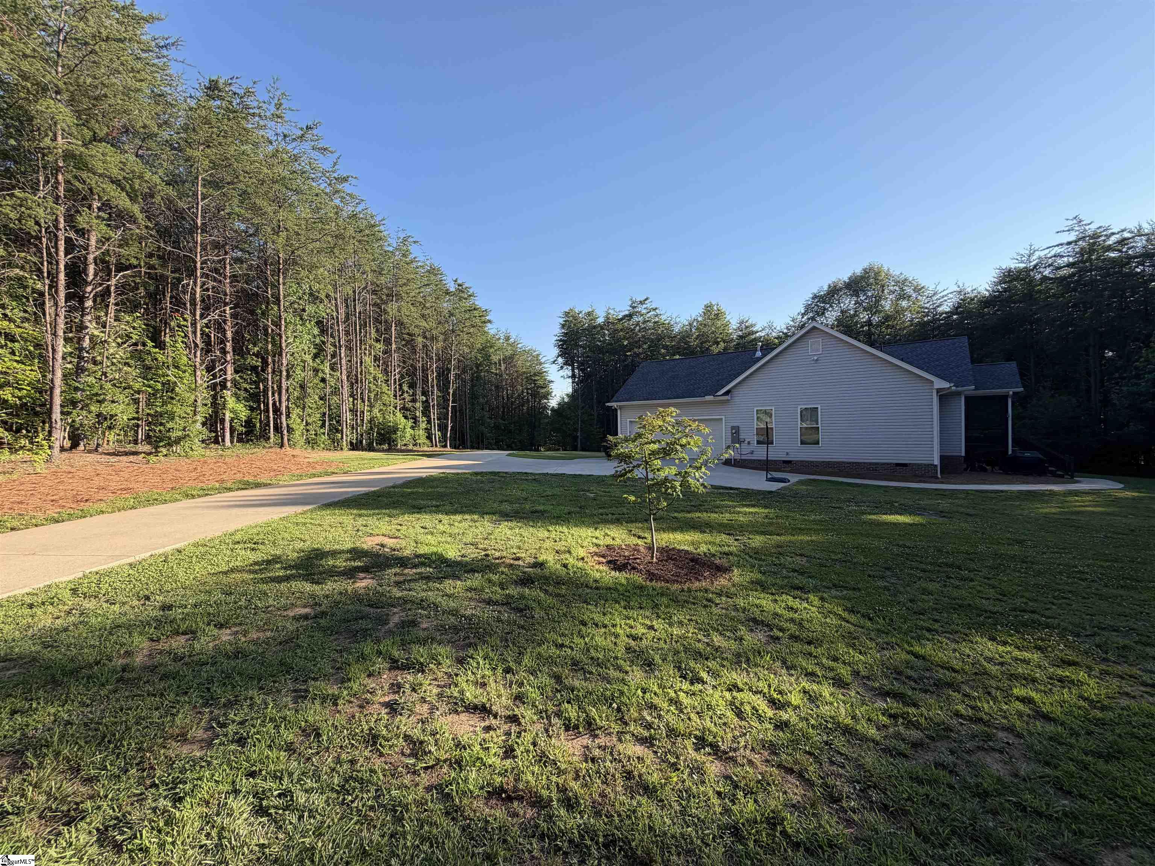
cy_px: 433
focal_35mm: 14
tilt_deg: -0.3
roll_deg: +2.4
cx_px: 578
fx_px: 467
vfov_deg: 85.7
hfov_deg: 102.1
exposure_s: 1/502
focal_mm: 2.22
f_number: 2.2
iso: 40
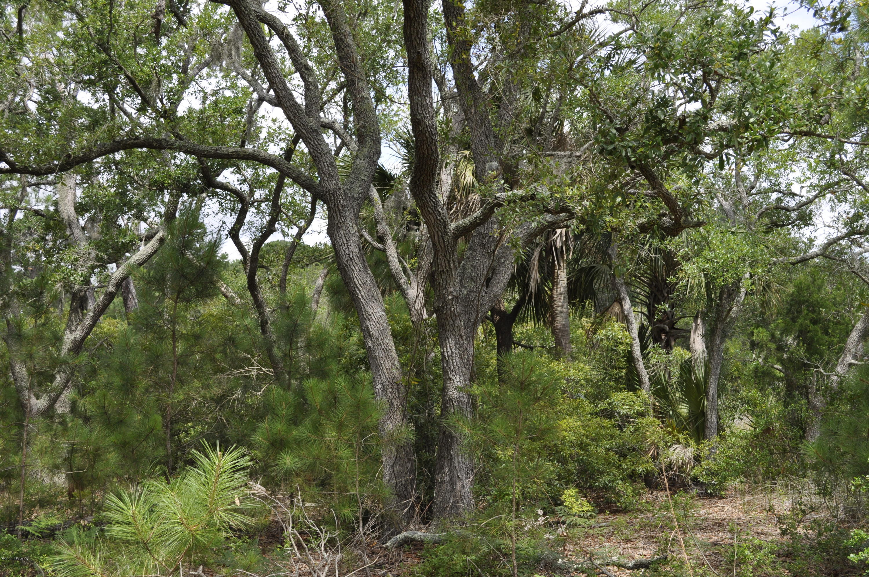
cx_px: 434
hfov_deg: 41.2
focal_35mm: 48
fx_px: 1157
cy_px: 288
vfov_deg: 28.0
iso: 200
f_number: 7.1
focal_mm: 32
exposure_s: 1/200
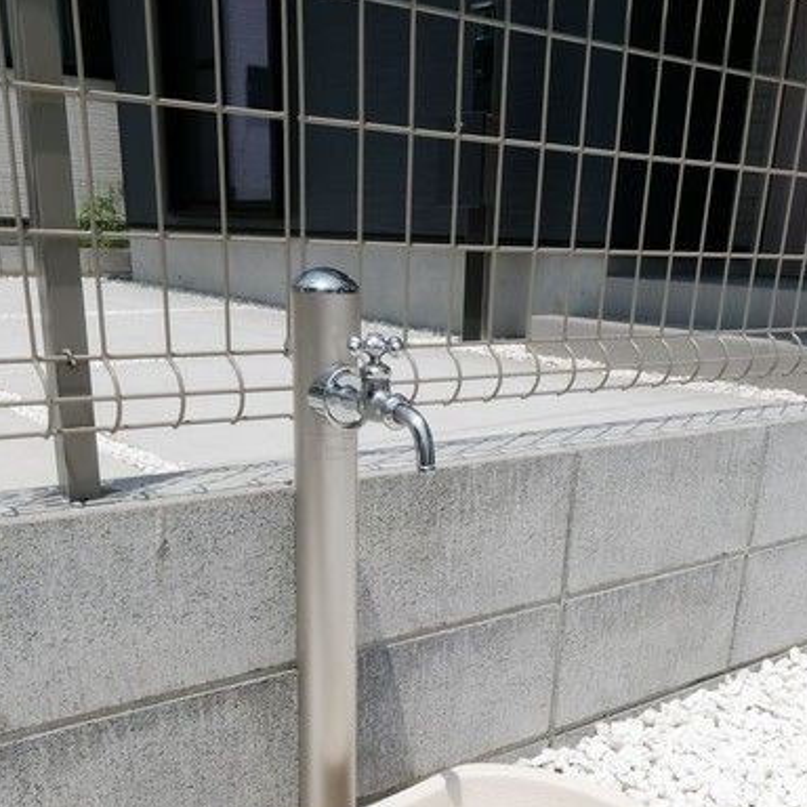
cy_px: 662
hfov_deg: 48.4
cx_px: 427
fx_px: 897
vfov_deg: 45.6
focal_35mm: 34
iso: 800
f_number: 29
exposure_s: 1/160
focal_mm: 16
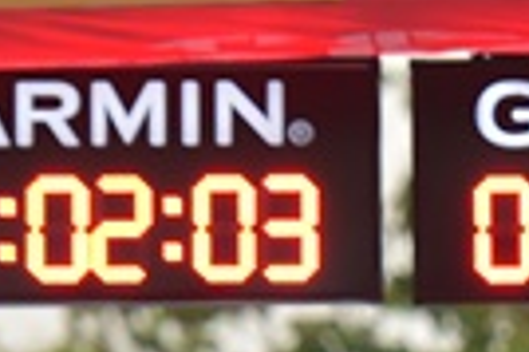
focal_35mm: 943
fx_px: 13840
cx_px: 845
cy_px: 959
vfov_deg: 1.4
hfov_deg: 2.2
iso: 1000
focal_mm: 140
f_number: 4
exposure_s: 1/400
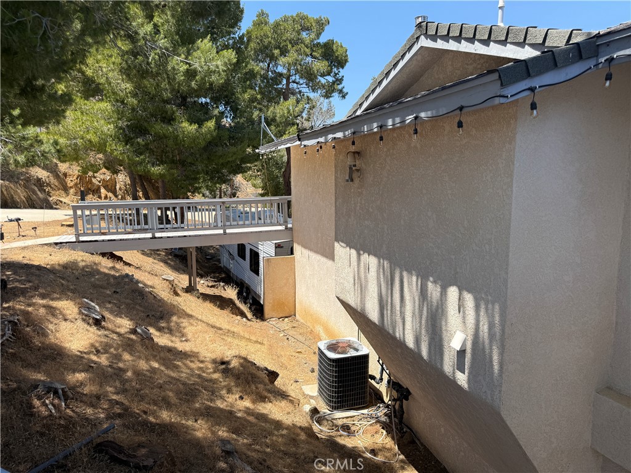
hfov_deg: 71.6
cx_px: 316
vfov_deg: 56.8
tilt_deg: -7.2
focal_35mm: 24
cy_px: 236
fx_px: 437
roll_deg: +0.6
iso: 80
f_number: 1.78
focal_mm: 6.76
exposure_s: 1/2525
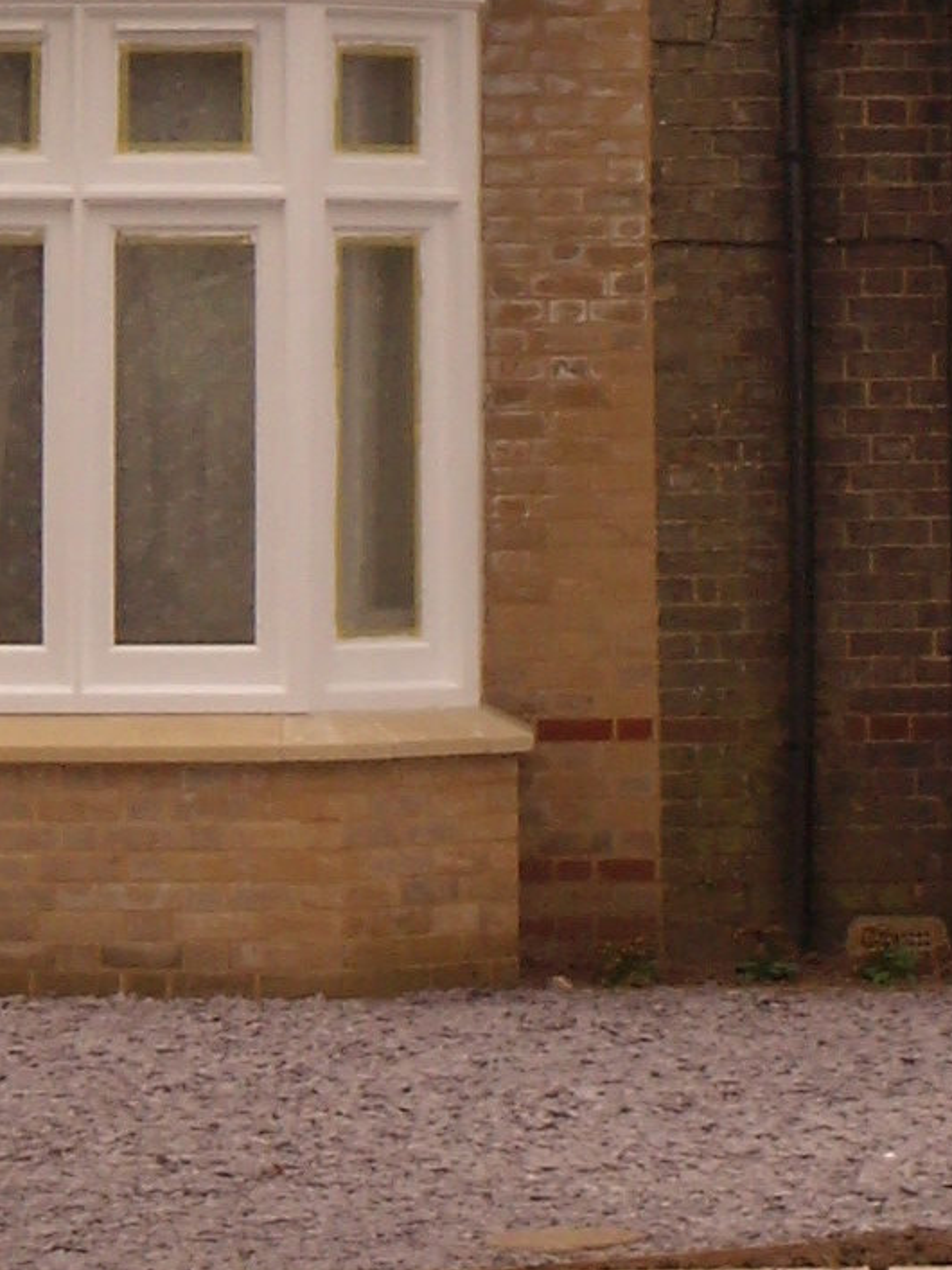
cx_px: 602
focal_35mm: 239
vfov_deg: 8.2
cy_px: -219
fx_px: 8767
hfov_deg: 6.2
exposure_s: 1/222
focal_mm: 10
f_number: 6.1
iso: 64
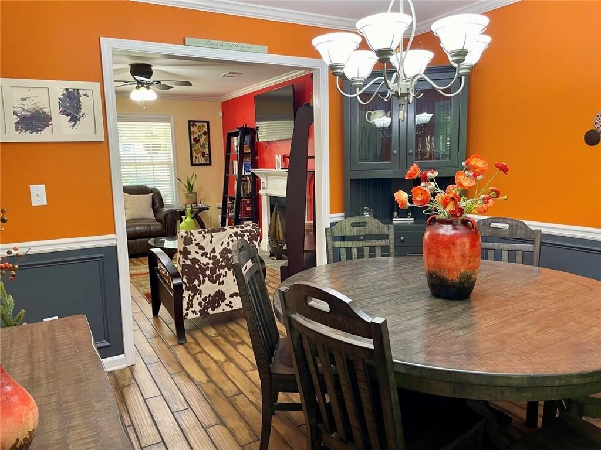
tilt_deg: -8.2
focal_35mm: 26
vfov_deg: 53.1
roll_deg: +1.8
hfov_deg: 67.3
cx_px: 300
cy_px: 225
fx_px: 451
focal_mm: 4.2
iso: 100
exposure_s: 1/60
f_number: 1.6
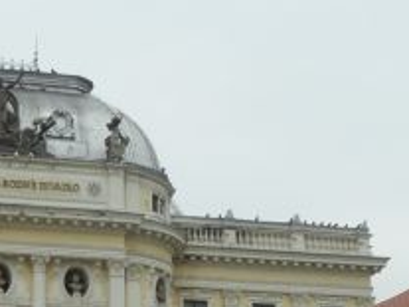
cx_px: 93
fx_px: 1169
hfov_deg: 19.7
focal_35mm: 99
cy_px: 440
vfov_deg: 14.1
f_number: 3.4
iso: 80
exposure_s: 1/250
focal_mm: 5.3
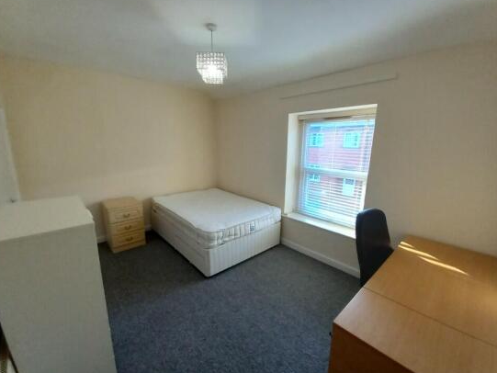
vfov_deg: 85.7
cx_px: 258
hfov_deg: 102.0
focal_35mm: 14
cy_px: 187
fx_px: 201
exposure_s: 1/50
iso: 160
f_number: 2.2
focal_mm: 1.13
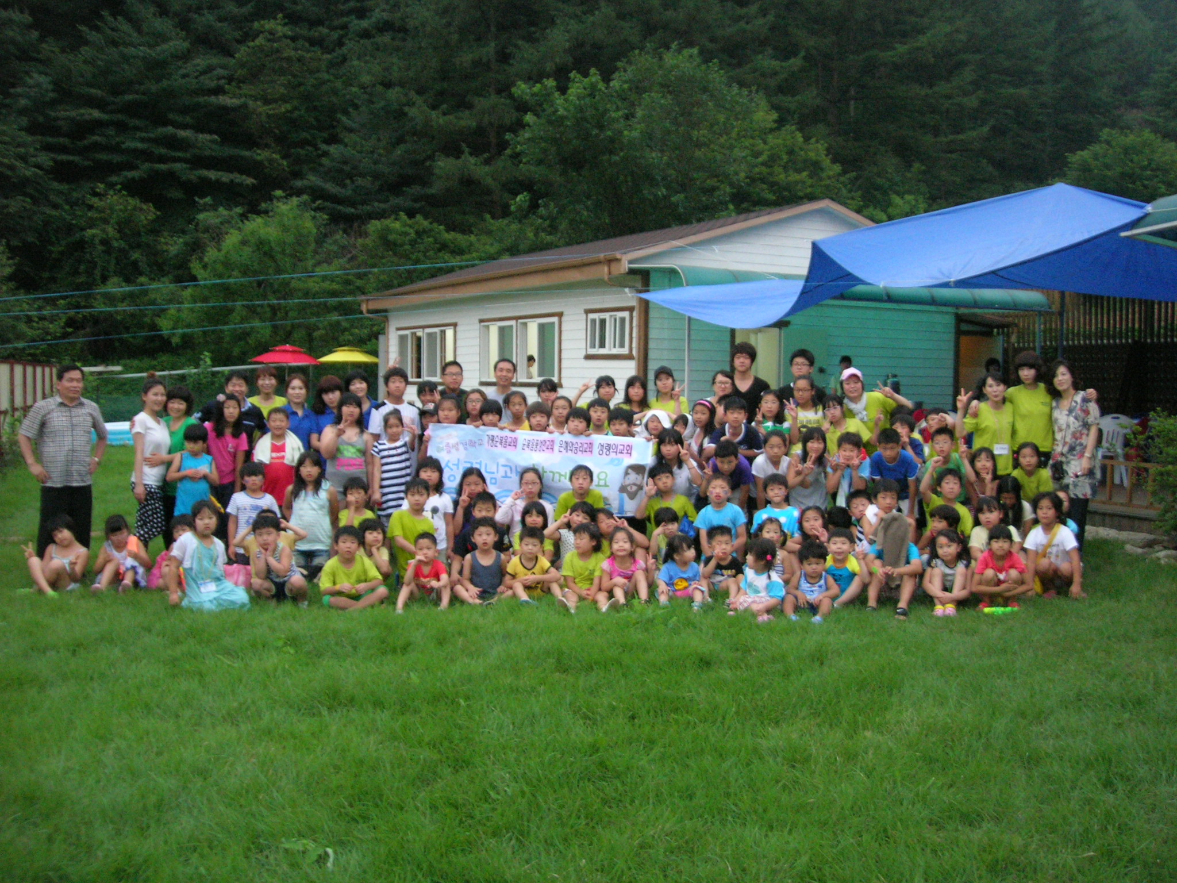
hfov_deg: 49.0
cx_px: 588
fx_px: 1292
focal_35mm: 38
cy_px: 442
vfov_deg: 37.7
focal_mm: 7.8
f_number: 2.8
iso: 400
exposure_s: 1/79
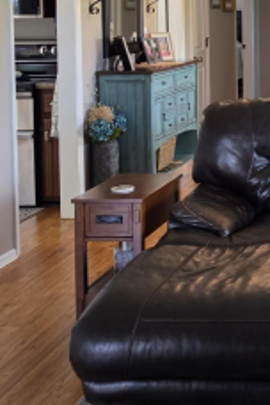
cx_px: 433
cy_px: 37
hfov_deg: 17.1
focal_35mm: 70
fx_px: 787
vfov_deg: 27.7
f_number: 1.4
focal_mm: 6.5
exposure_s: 1/120
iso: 80
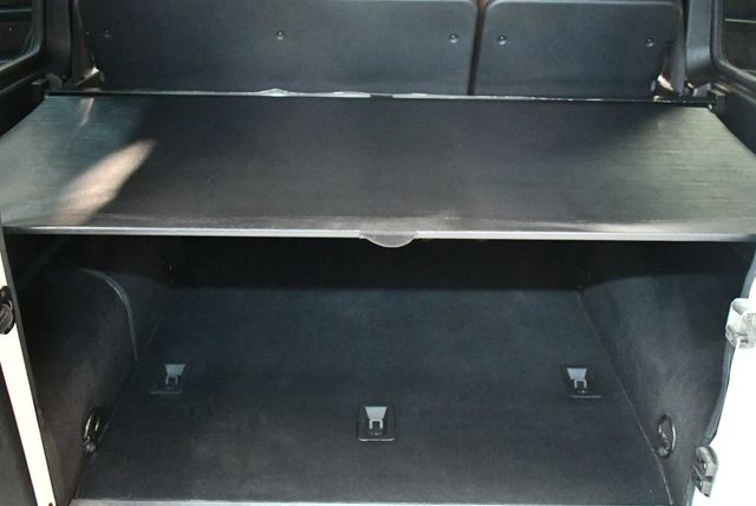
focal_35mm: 36
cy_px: 253
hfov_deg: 53.1
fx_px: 757
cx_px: 378
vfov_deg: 36.9
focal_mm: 18
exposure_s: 1/50
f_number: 3.5
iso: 12800
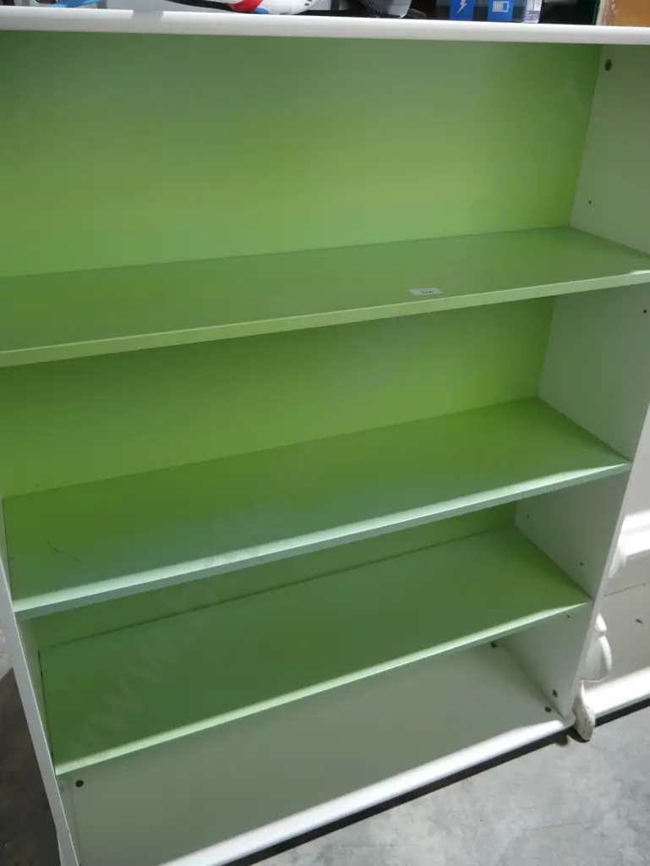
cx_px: 325
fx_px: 700
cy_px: 433
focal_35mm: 28
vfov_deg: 63.4
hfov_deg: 49.8
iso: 500
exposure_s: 1/60
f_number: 3.5
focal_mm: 14
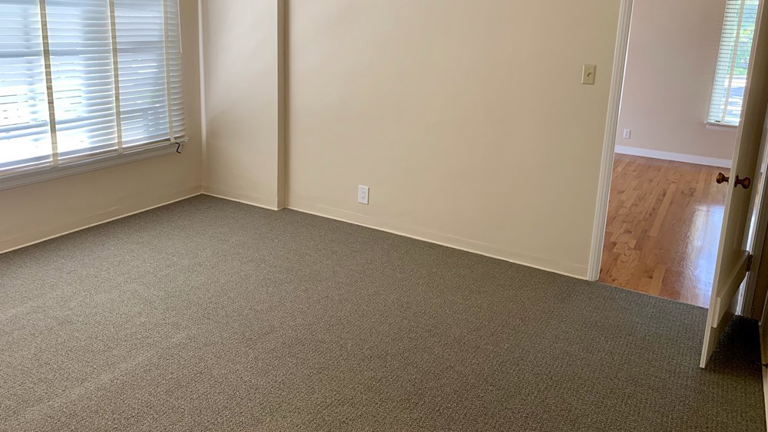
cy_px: 157
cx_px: 381
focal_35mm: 29
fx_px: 591
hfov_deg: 66.1
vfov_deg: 39.9
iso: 80
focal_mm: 4.25
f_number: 1.8
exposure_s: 1/120
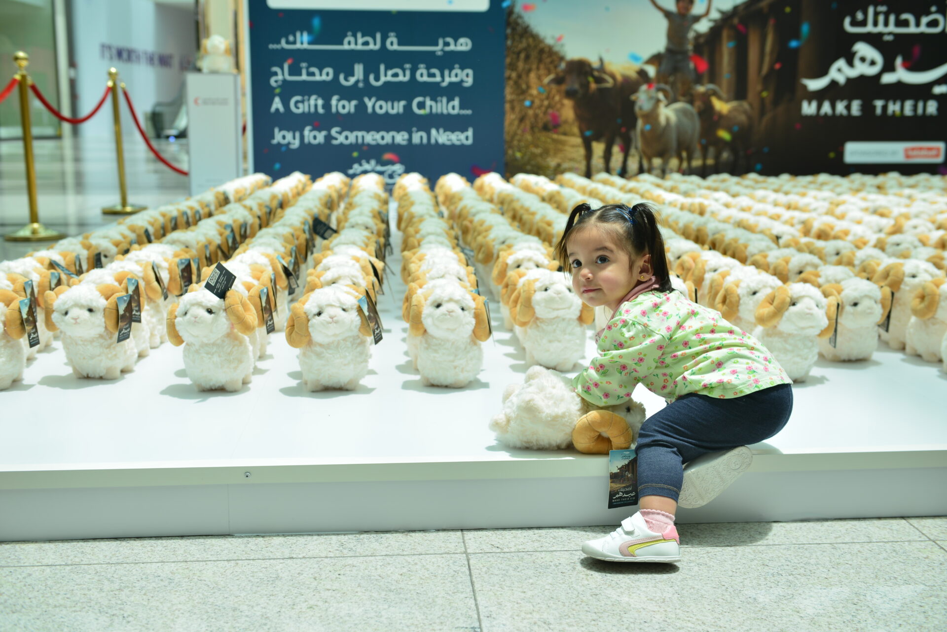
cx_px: 474
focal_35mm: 42
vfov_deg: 31.9
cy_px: 316
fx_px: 1105
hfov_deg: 46.4
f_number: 4
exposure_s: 1/200
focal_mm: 42
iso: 100
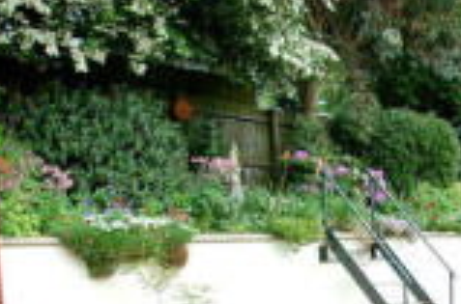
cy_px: 318
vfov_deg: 20.9
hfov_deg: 30.5
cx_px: 444
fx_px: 792
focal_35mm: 62
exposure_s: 1/160
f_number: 6.3
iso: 200
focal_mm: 10
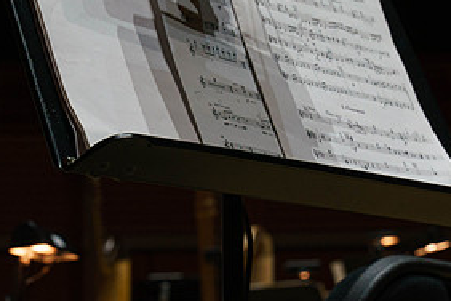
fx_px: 1804
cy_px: 87
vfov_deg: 9.5
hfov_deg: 14.3
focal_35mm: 144
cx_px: 226
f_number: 9
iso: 2500
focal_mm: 70
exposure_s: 1/200
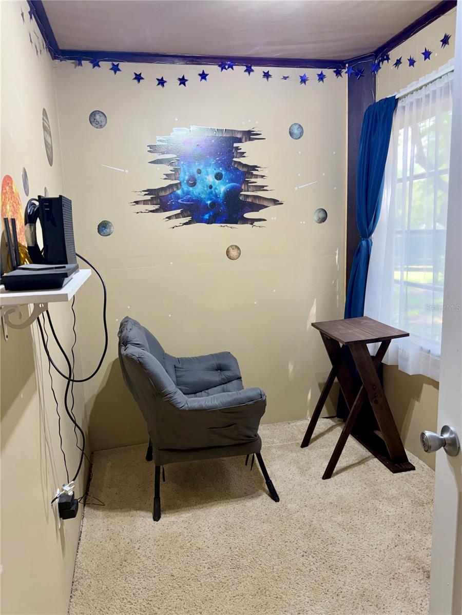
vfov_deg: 71.6
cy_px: 308
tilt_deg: -10.2
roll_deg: +0.4
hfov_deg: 56.8
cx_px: 231
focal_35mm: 24
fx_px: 427
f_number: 1.78
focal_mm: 6.76
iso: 160
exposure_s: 1/120
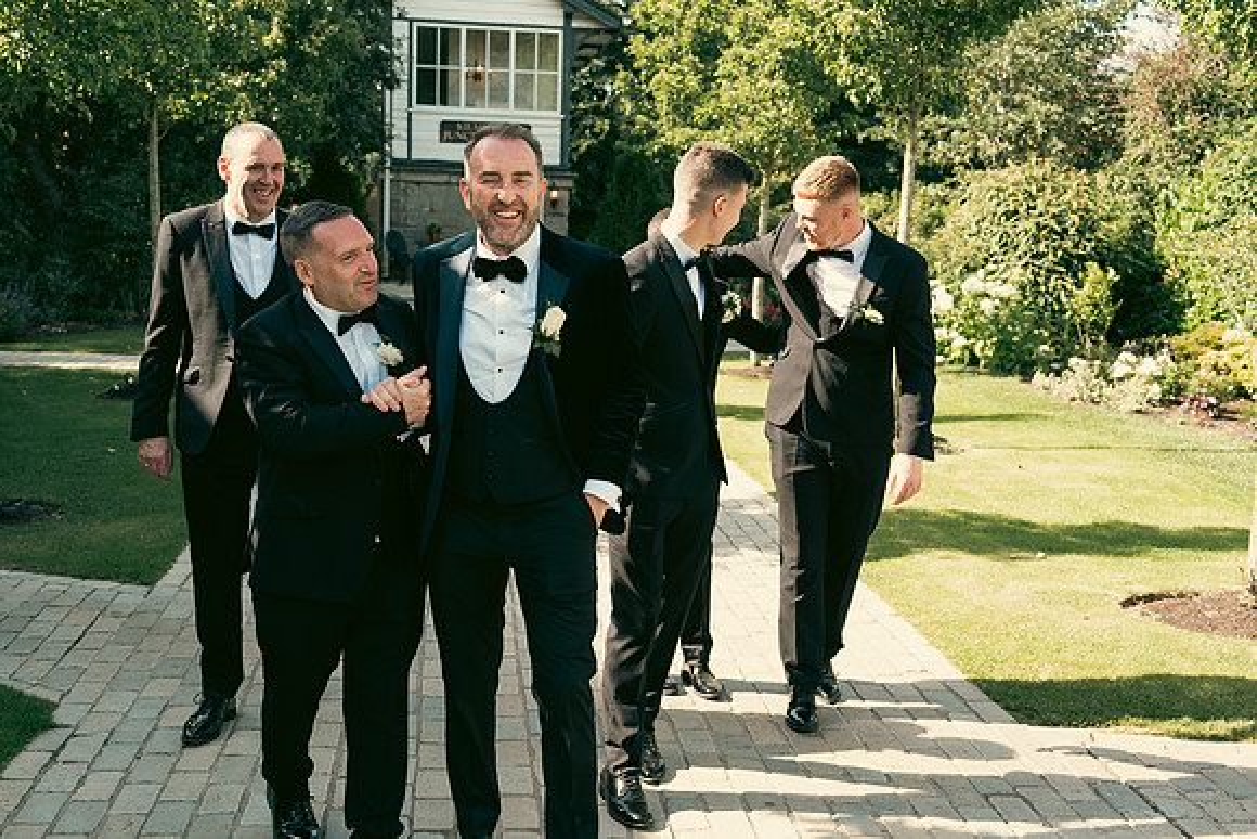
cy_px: 420
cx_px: 628
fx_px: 1432
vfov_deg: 32.6
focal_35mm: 41
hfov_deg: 47.4
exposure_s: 1/400
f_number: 5
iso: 320
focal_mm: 41
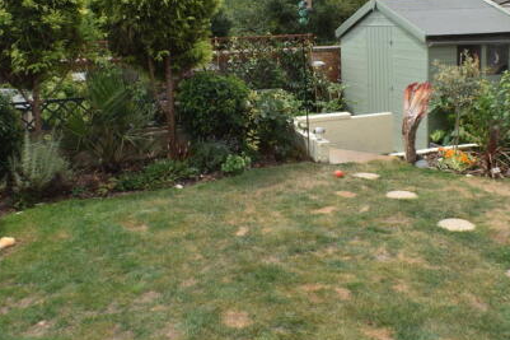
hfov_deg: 40.4
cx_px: 265
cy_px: 123
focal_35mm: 49
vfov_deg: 27.4
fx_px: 694
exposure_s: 1/200
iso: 100
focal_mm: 20
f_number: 9
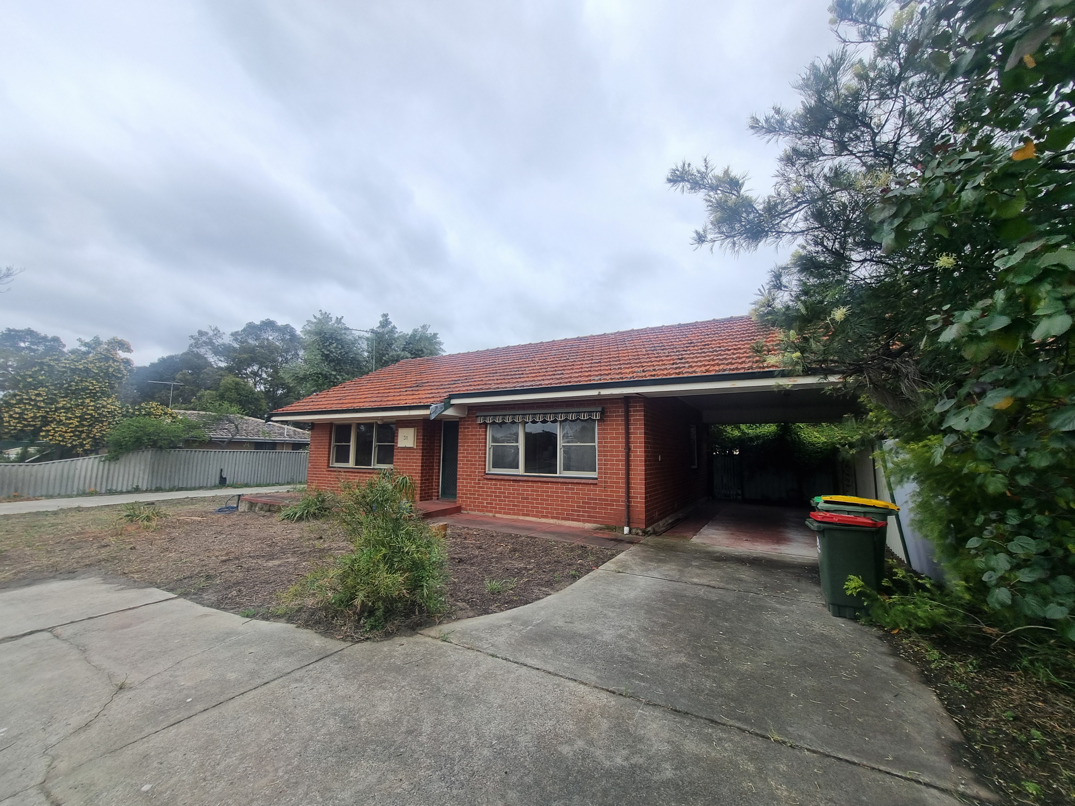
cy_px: 403
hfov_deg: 106.2
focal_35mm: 13
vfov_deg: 89.9
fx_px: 404
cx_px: 538
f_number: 2.2
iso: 50
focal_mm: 1.74
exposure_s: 1/1144
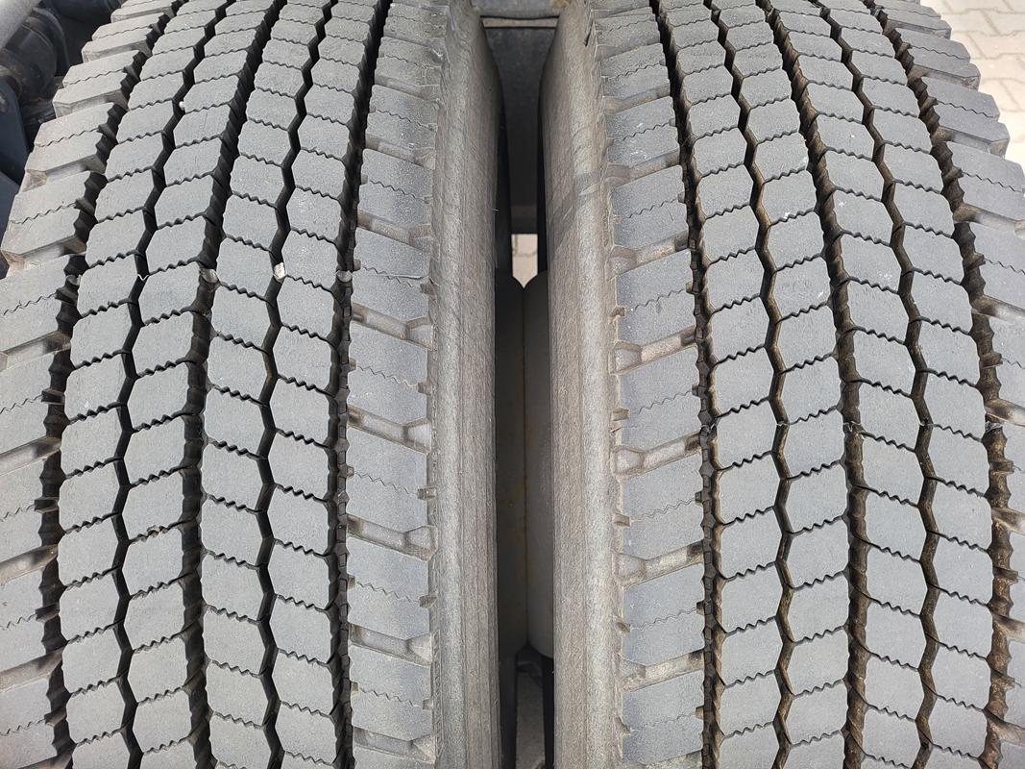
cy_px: 384
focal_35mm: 26
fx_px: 770
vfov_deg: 53.1
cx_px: 512
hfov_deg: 67.3
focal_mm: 5.4
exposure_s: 1/100
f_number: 1.8
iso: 64
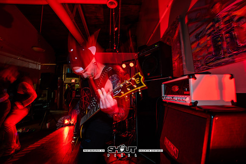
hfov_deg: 104.2
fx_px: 96
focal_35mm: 14
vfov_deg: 81.2
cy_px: 82
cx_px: 123
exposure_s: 1/5
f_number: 2.8
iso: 160
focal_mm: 14
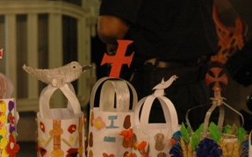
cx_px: 100
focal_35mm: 264
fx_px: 1812
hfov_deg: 8.0
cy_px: 201
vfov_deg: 4.9
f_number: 5.6
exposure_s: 1/60
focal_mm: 62
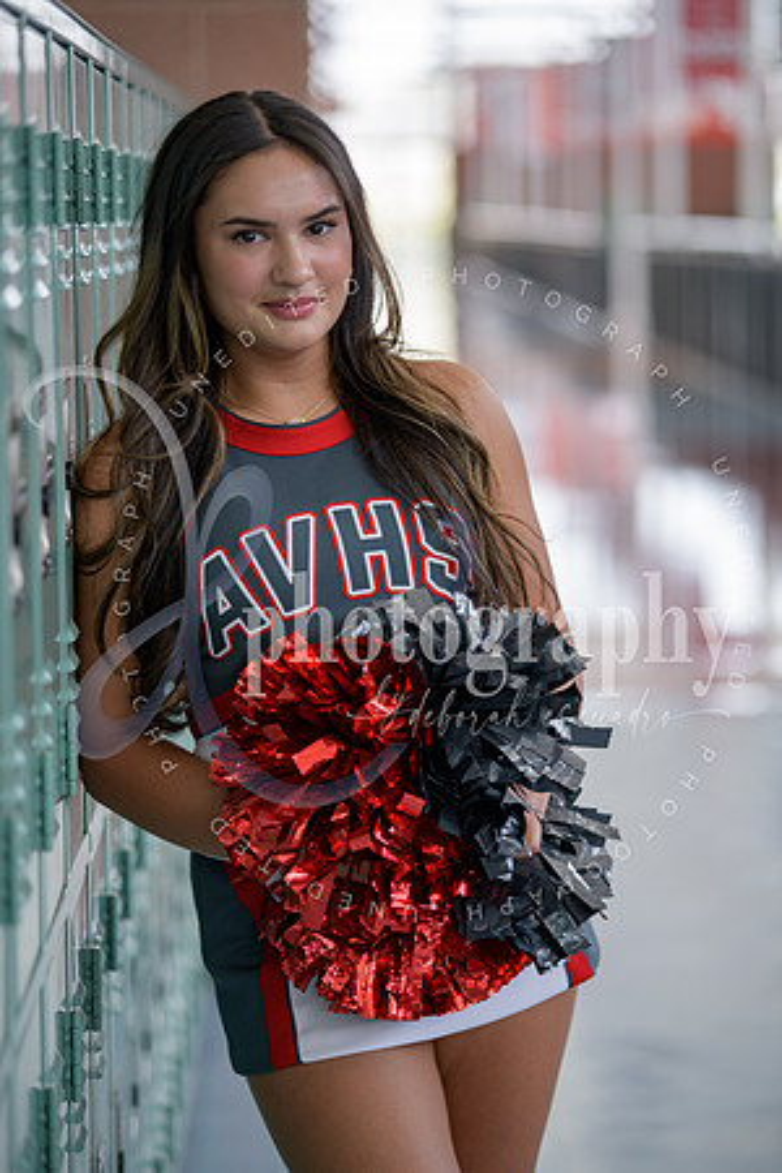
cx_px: 391
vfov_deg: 17.1
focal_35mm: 120
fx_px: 3910
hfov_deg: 11.4
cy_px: 586
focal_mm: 120
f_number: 2.8
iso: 250
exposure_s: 1/125
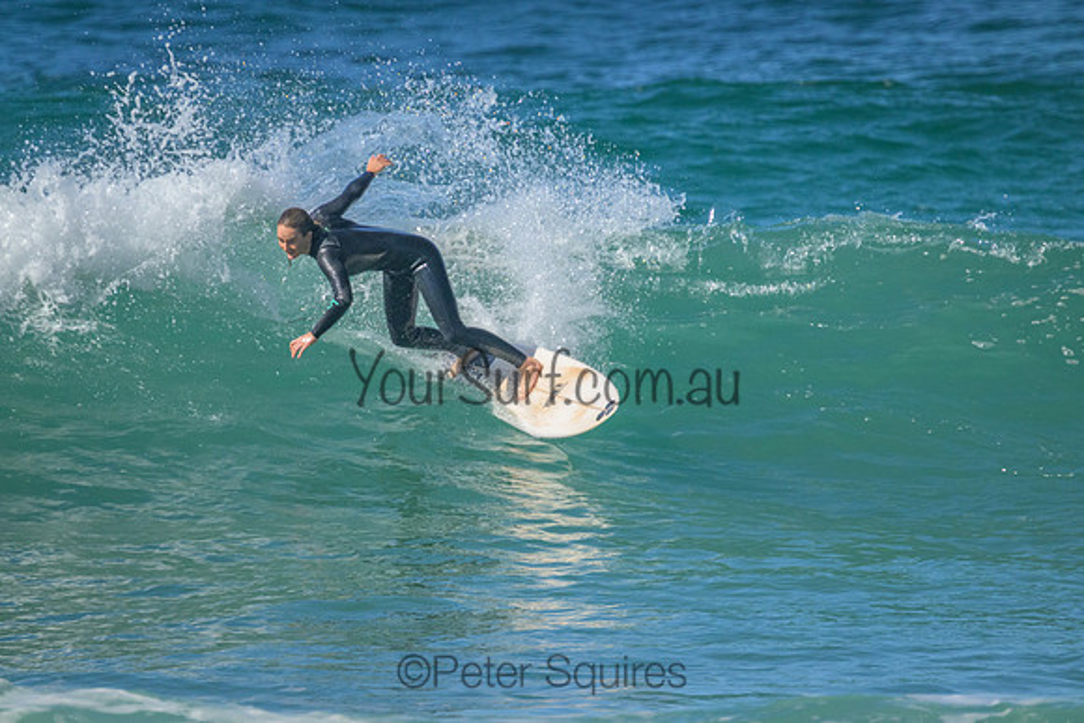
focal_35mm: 800
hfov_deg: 2.6
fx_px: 24093
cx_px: 542
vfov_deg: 1.7
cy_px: 362
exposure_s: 1/2000
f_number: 11
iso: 3600
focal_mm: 800
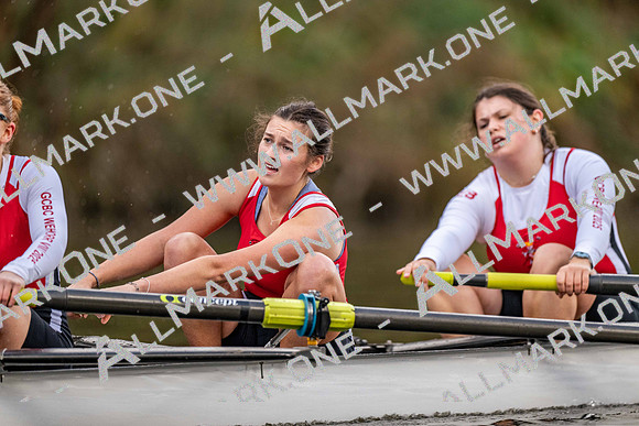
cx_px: 320
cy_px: 213
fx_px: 10652
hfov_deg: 3.4
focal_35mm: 600
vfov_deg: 2.3
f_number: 4
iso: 1800
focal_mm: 600
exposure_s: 1/2500
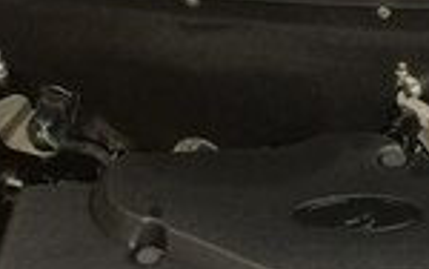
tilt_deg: -39.6
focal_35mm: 135
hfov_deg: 15.1
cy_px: 396
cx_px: 455
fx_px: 1580
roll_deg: +2.9
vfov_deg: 9.5
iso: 32
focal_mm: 4.15
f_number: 2.2
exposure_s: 1/33
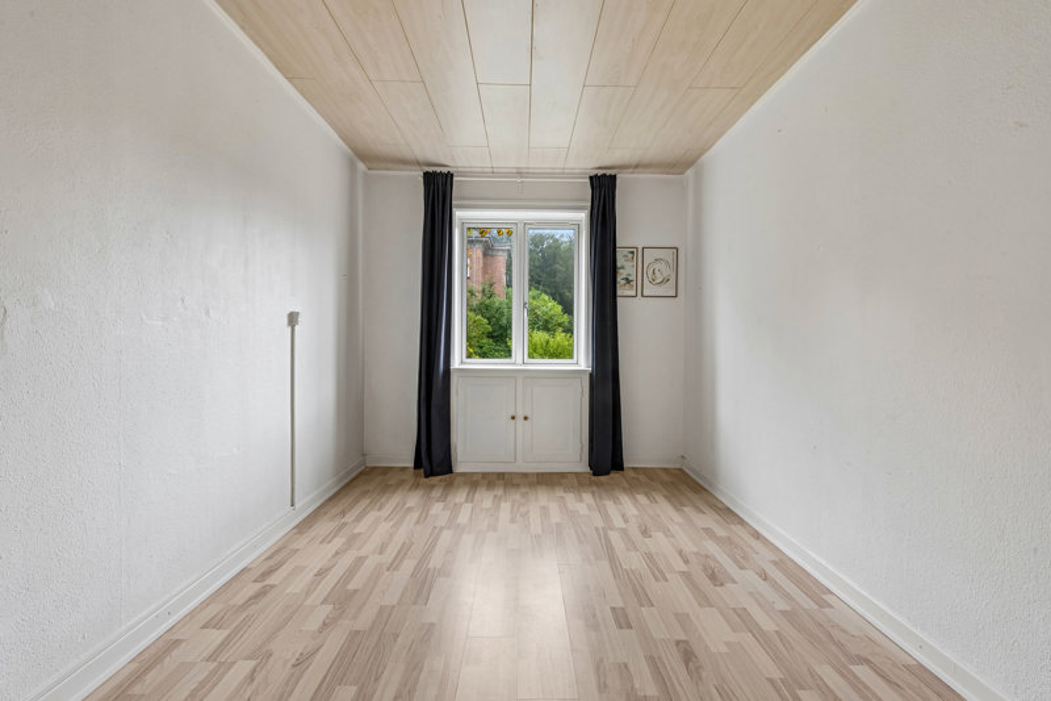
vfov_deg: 70.4
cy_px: 350
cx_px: 526
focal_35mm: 17
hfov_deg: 93.3
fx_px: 496
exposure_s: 1/8
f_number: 13
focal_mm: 17
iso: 400
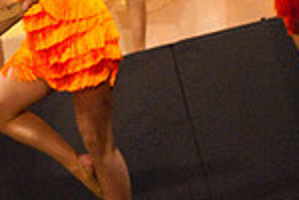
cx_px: -185
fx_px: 2251
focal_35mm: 271
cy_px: -92
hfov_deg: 7.4
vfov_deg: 5.0
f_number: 5.6
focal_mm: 70
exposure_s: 1/200
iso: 3200
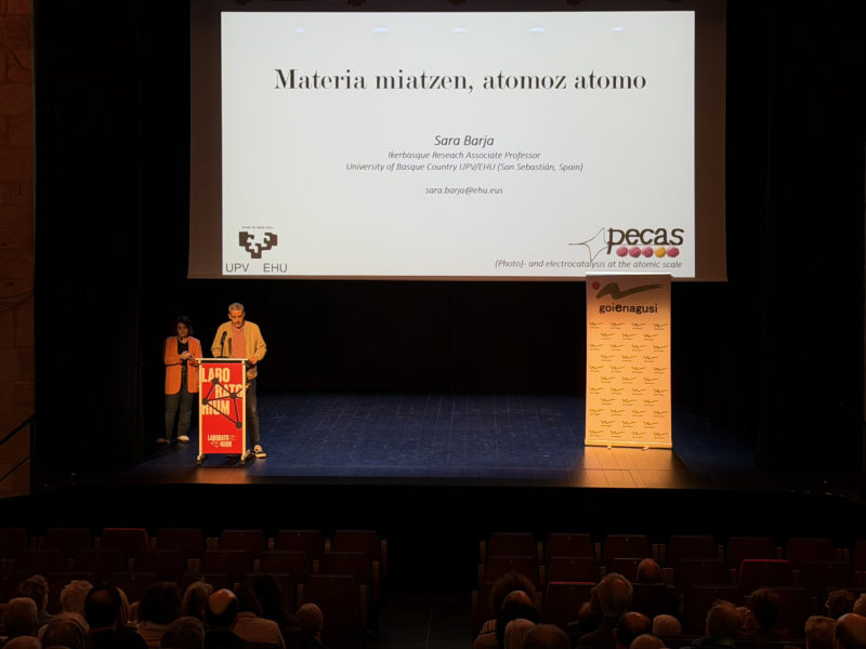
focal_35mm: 48
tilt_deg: -1.7
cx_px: 433
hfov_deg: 39.7
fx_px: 1201
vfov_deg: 30.3
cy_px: 324
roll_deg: +0.4
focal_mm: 6.76
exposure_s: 1/60
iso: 160
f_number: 1.78
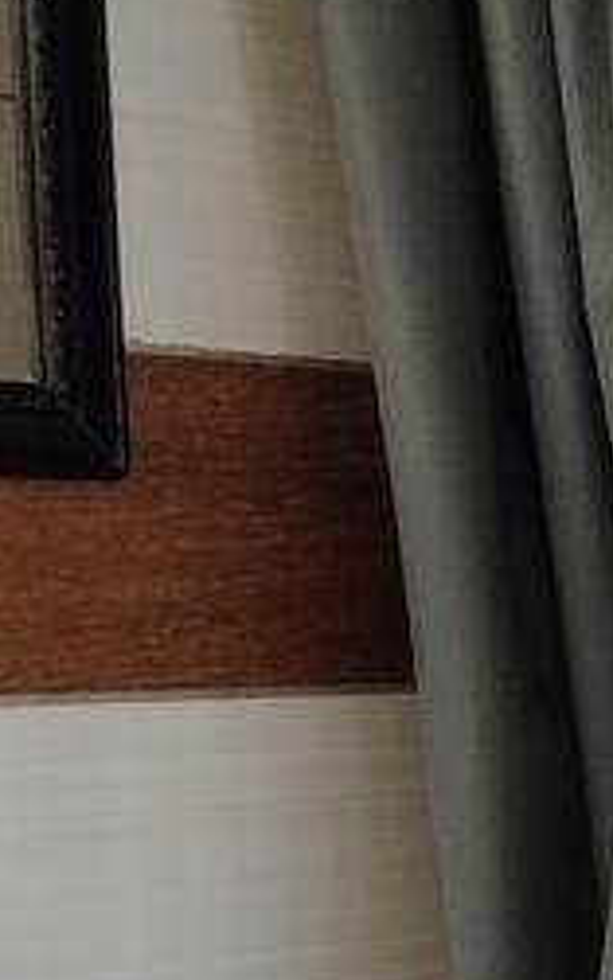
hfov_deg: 14.6
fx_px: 2164
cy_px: 832
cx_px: 1027
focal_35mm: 81
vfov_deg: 24.9
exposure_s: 1/100
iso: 6656
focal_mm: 5.25
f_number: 1.75
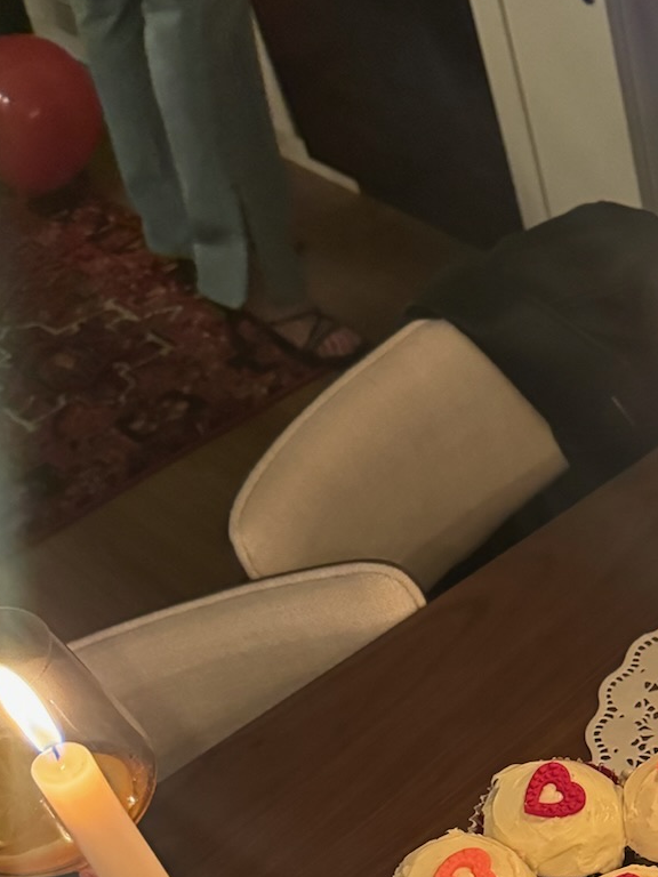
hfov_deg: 21.0
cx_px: 833
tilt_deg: -52.8
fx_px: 1622
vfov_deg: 27.6
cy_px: 974
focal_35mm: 64
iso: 800
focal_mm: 6.86
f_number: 1.78
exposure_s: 1/58
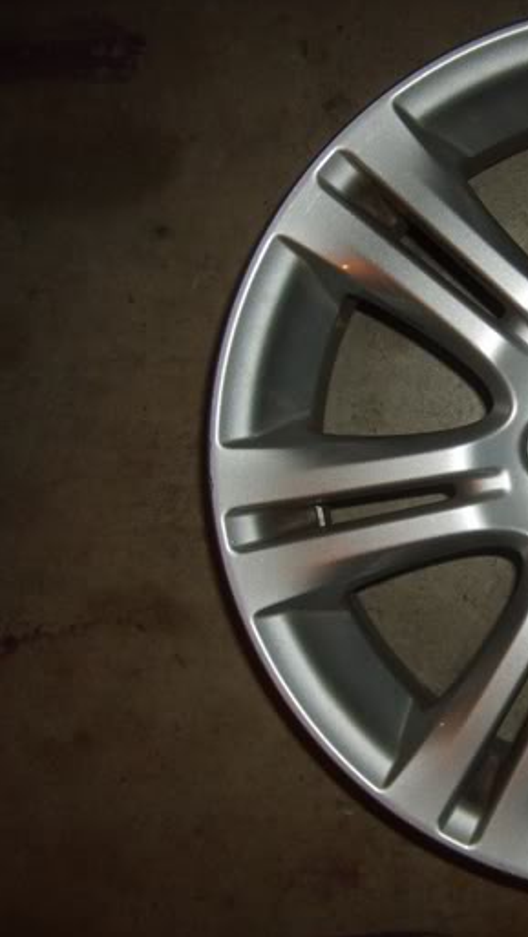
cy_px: 461
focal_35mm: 52
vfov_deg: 39.8
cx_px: 596
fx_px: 1293
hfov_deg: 21.7
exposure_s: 1/45
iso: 100
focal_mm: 5.8
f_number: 2.8
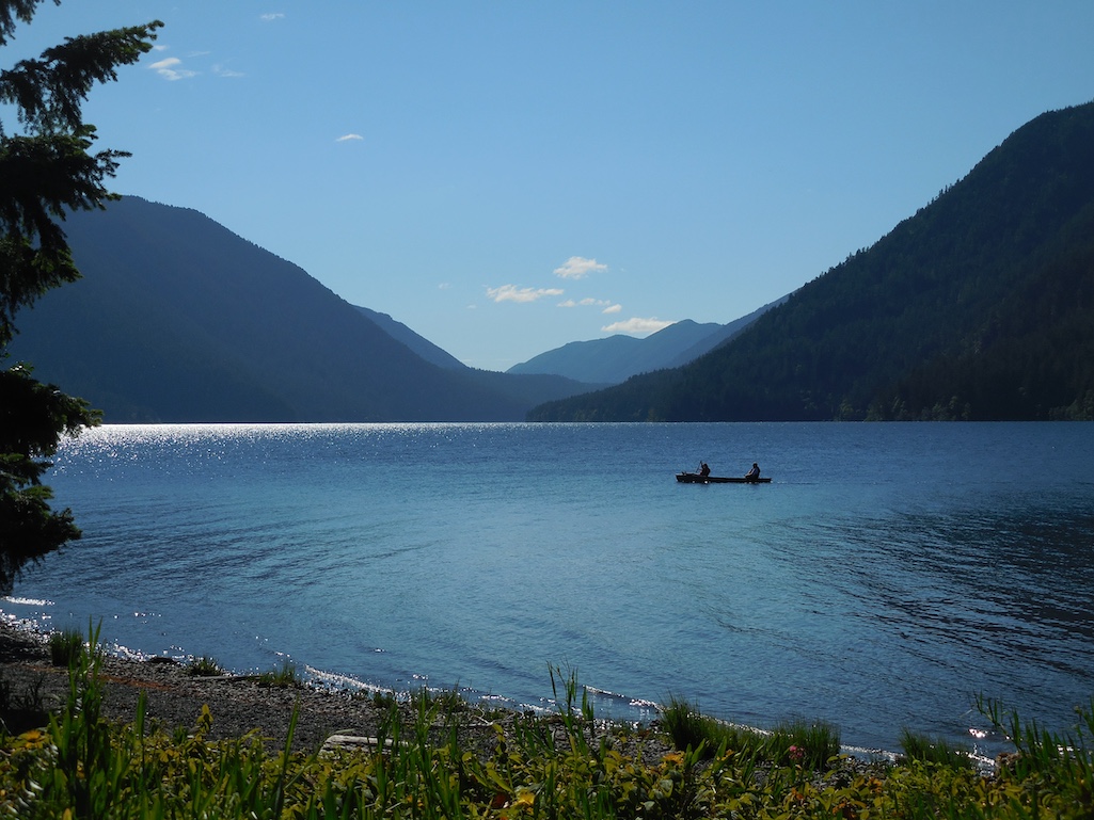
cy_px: 410
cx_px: 547
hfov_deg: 27.8
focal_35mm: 70
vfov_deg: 21.0
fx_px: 2213
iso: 125
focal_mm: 12.6
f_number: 9.4
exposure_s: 1/640
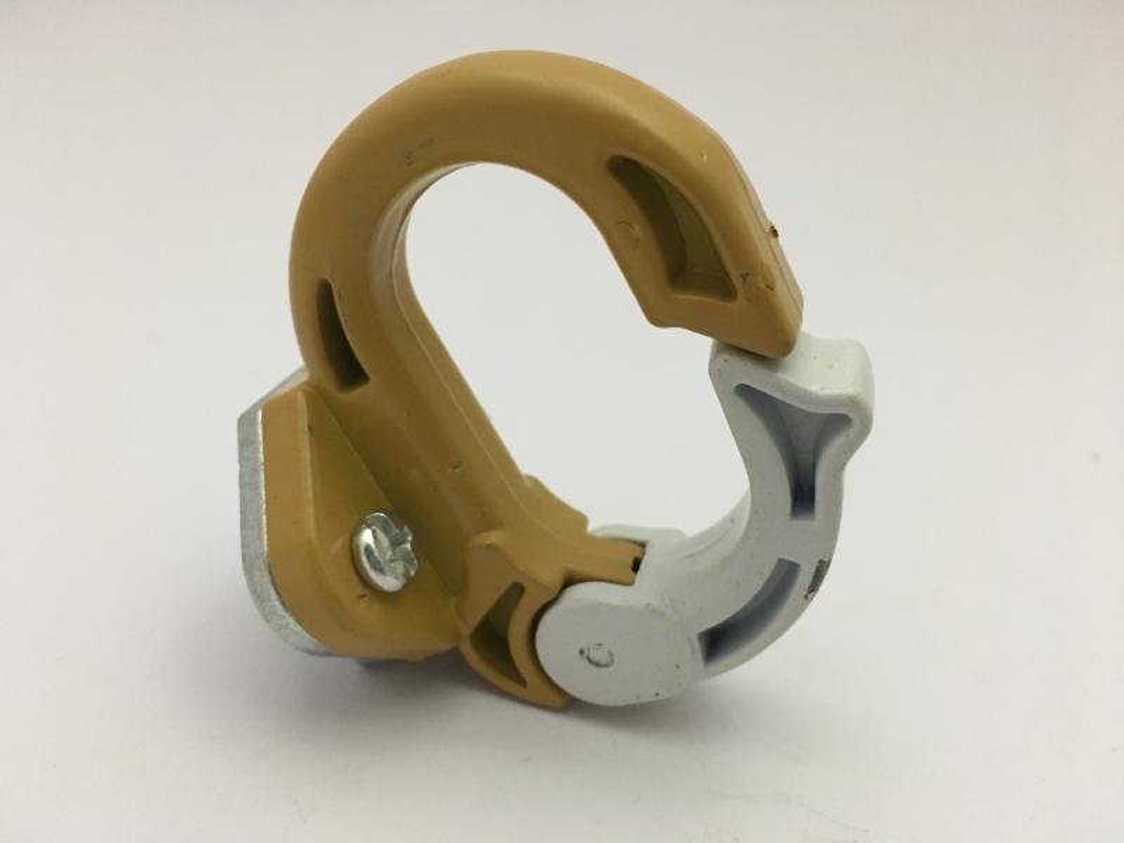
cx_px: 562
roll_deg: -5.8
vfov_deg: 48.2
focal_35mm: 29
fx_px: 942
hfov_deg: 61.7
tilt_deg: -26.2
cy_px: 422
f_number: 2.2
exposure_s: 1/30
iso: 125
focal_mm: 4.15
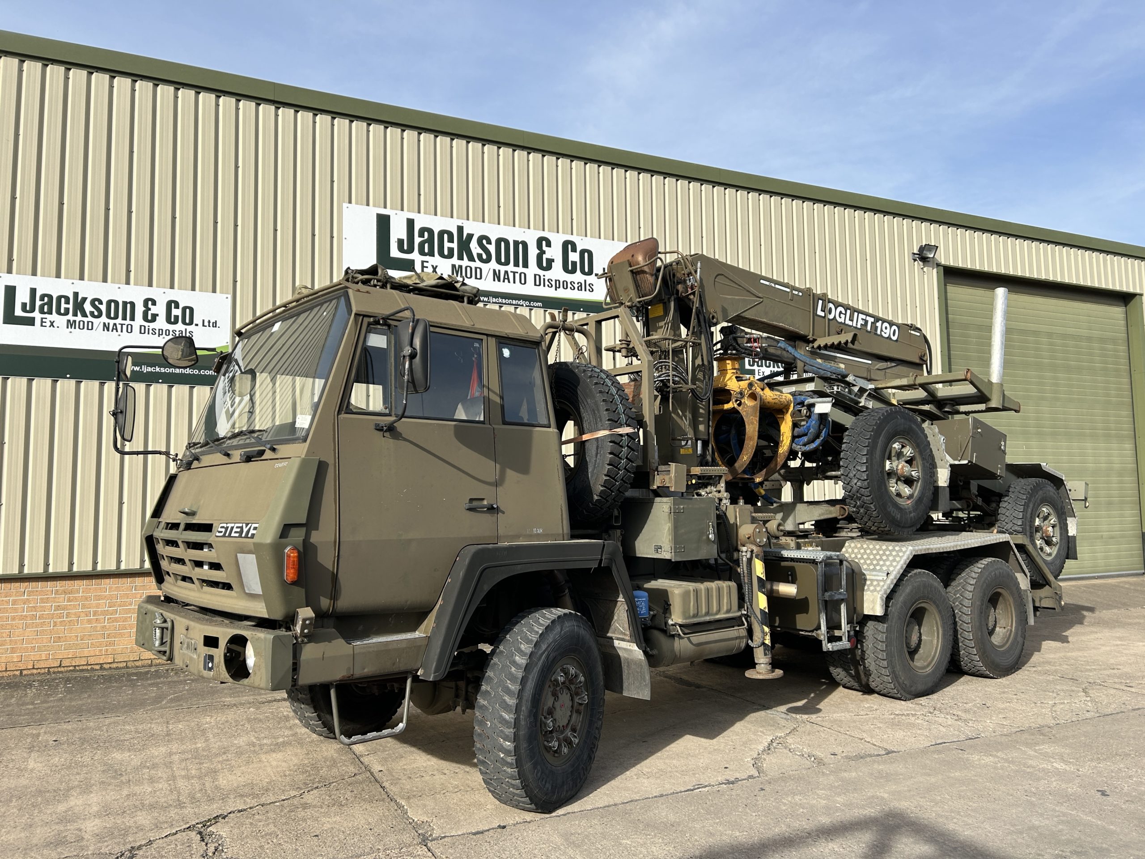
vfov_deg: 53.1
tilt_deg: +6.0
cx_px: 572
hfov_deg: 67.3
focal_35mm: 26
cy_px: 430
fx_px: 860
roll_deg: +0.3
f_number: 1.5
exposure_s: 1/3257
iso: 50
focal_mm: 5.7
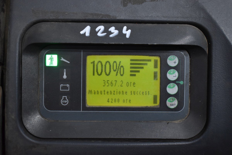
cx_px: 116
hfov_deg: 37.9
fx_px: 338
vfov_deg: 25.8
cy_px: 78
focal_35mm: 52
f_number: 4.5
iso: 1100
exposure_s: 1/60
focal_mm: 35
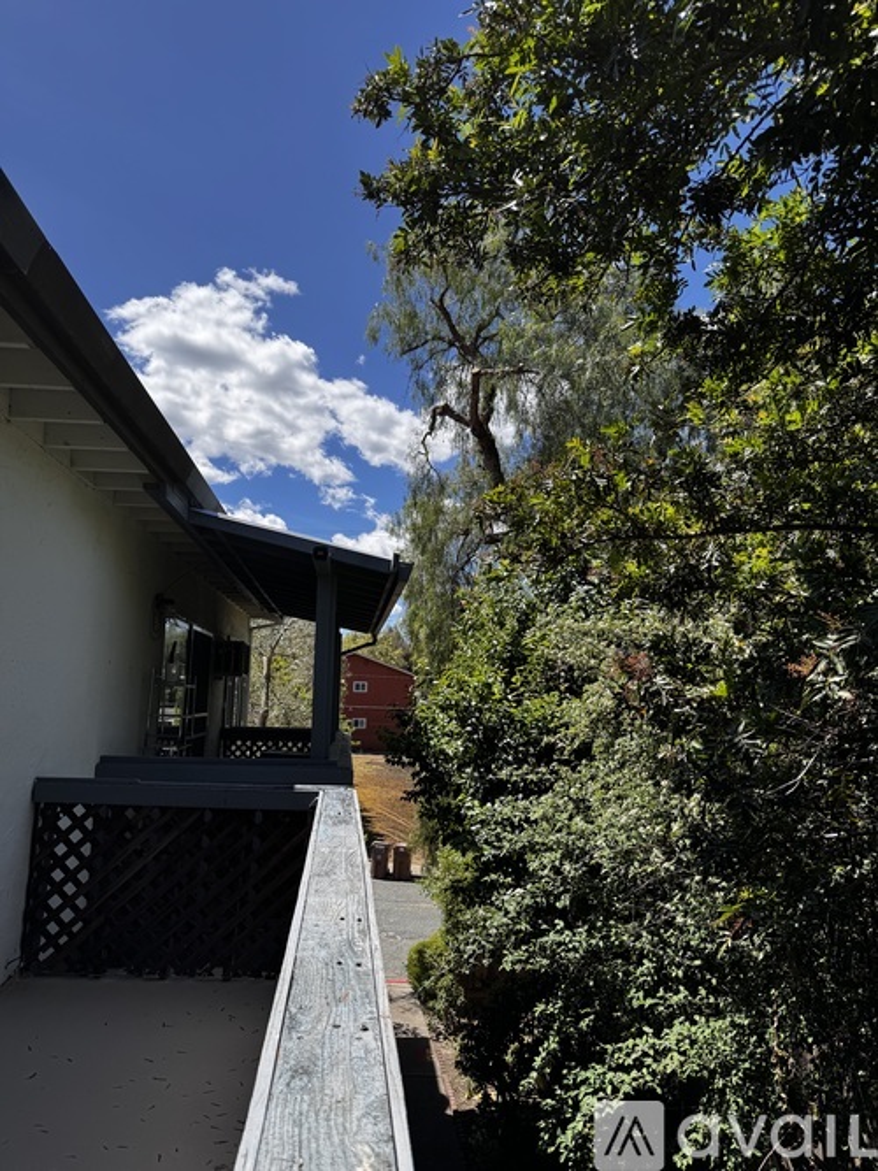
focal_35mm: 24
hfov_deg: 56.8
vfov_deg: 71.6
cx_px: 439
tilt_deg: +7.4
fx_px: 812
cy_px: 586
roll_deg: -1.1
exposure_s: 1/3247
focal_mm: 6.76
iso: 80
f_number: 1.78
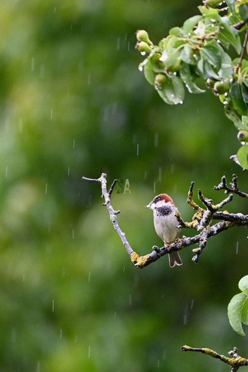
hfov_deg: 2.3
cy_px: 186
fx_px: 6196
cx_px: 124
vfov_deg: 3.4
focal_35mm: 600
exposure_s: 1/250
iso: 900
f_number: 6.3
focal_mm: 600
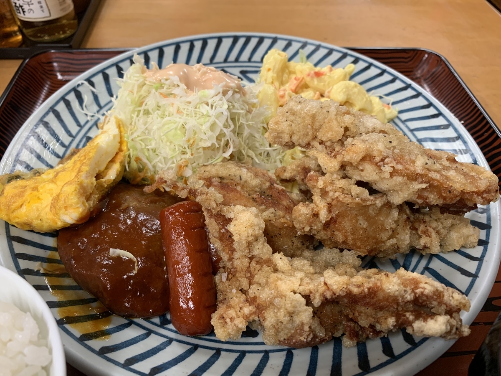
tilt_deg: -48.1
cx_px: 250
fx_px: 376
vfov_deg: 53.1
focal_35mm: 26
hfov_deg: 67.3
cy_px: 188
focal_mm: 4.25
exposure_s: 1/60
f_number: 1.8
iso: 125
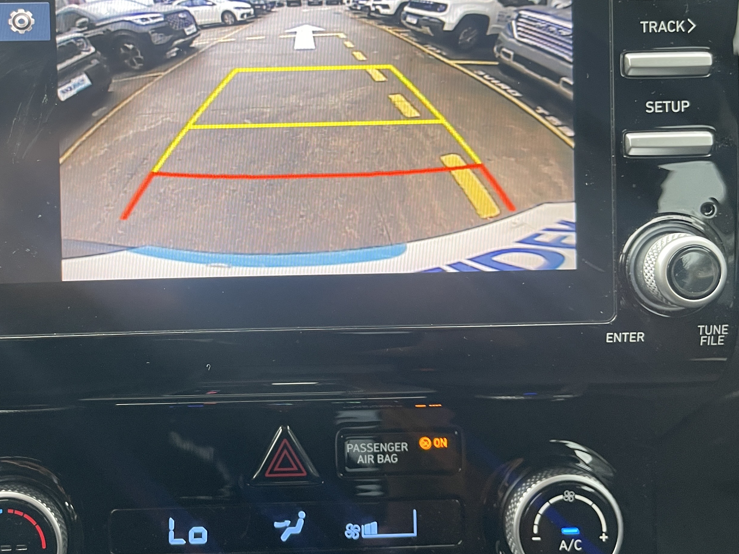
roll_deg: +0.9
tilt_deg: -26.5
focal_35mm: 41
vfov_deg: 34.8
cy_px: 187
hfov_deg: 44.6
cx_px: 210
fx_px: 875
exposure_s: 1/78
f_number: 1.6
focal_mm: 5.1
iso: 125
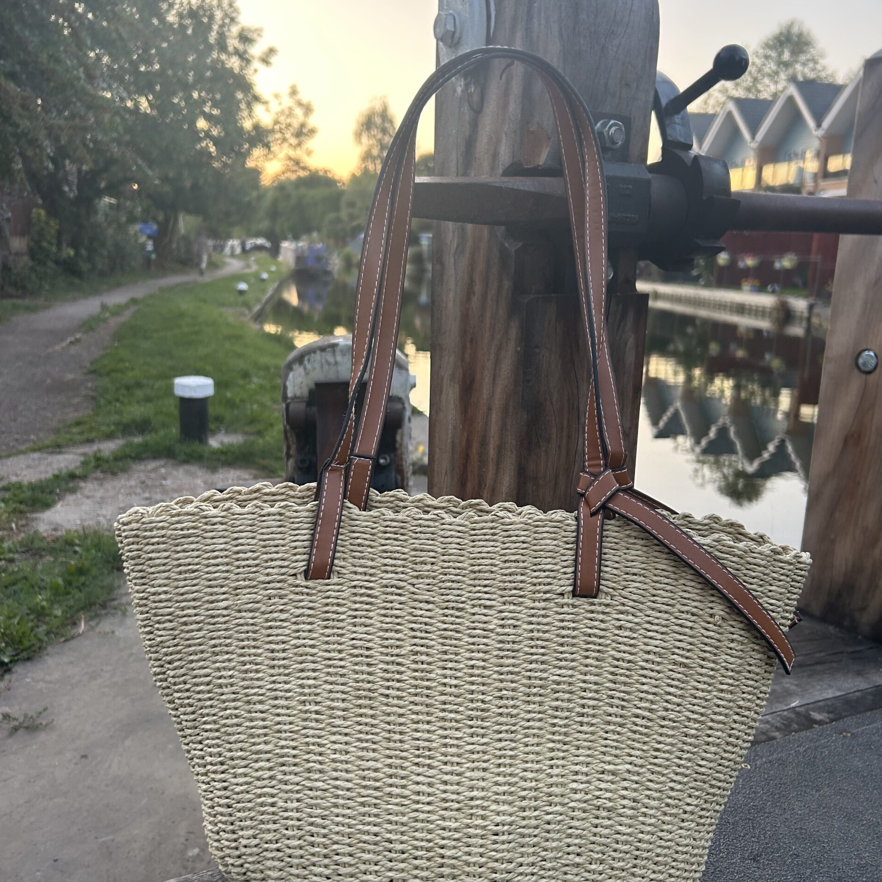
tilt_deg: -12.0
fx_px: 894
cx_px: 444
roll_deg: -1.2
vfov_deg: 52.5
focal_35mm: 31
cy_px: 453
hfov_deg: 52.5
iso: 125
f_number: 1.5
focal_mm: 5.7
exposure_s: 1/121
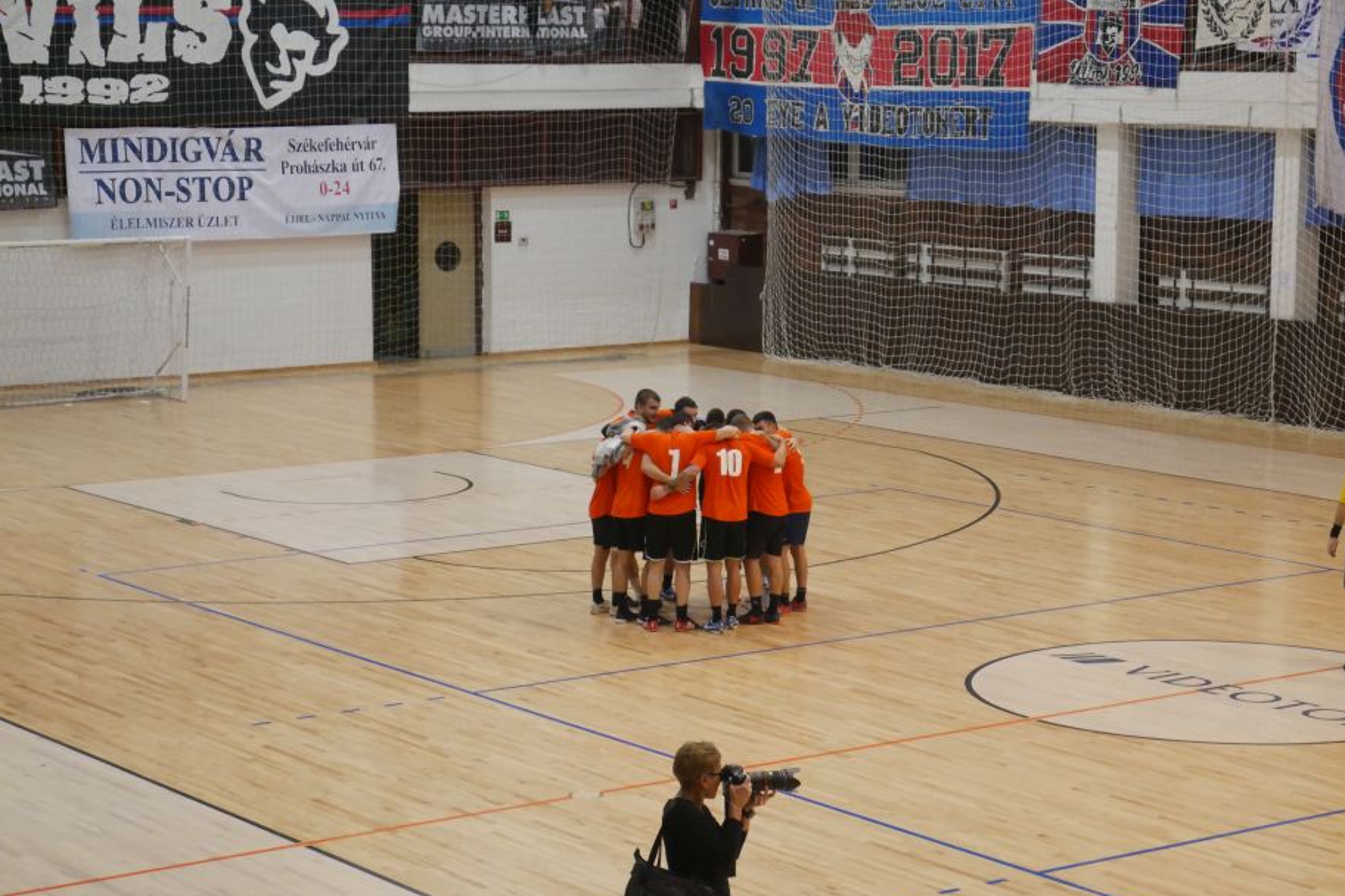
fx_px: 3288
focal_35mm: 88
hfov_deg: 23.1
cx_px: 672
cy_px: 473
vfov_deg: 15.5
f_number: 5.6
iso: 3200
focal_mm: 42
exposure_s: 1/100
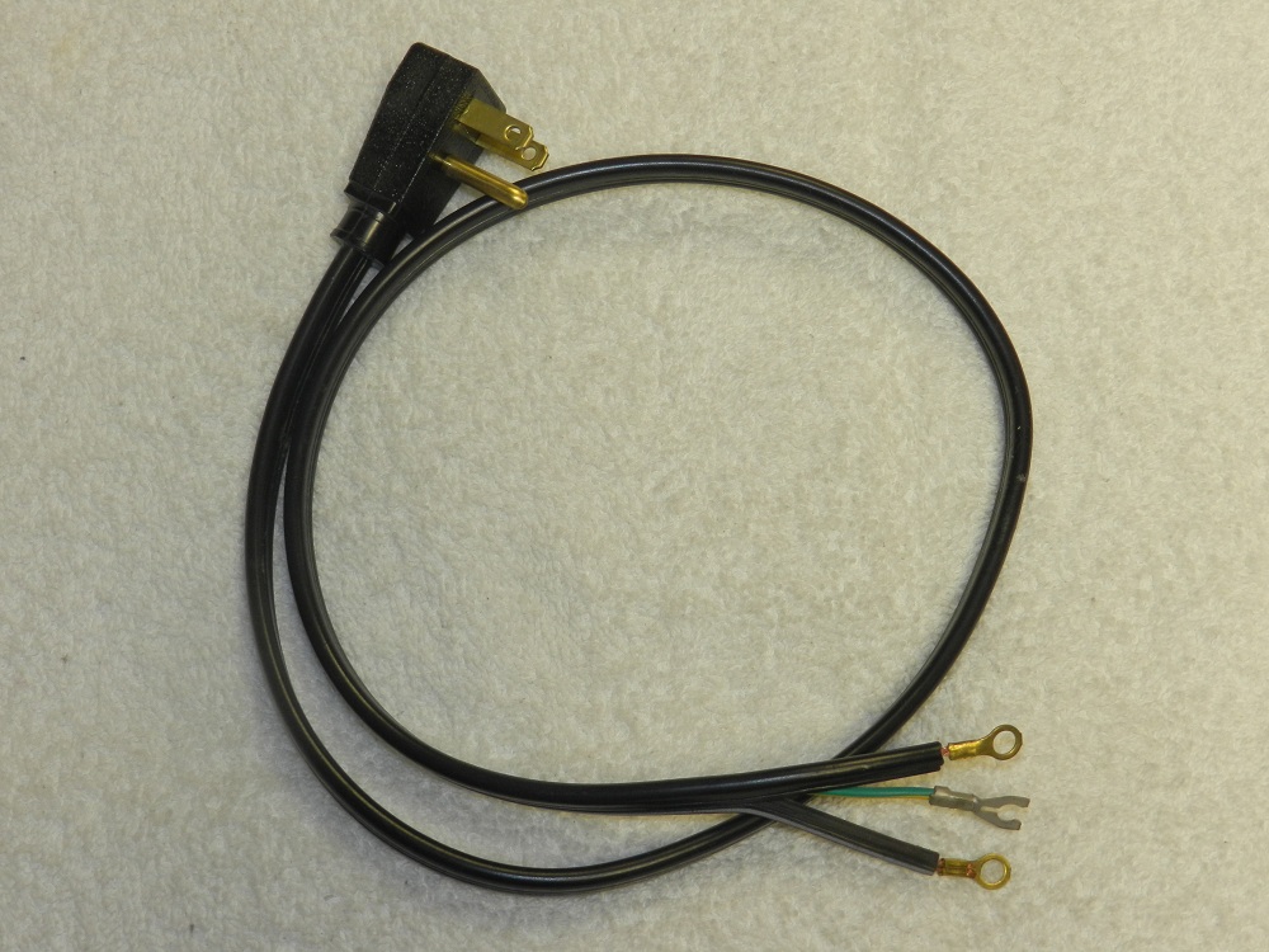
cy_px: 476
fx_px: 2200
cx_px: 634
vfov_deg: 24.4
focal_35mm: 60
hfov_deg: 32.2
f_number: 4.6
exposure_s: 1/30
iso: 200
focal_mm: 10.7
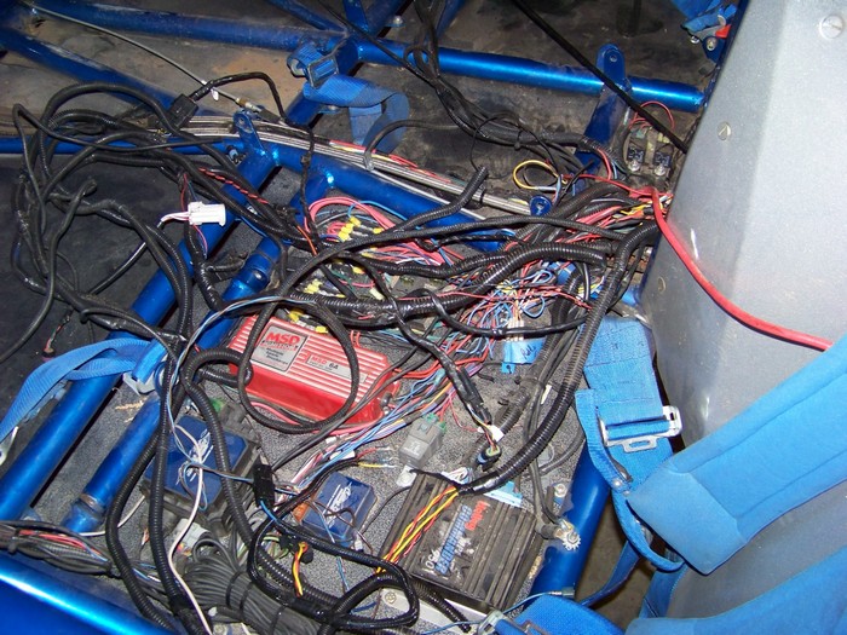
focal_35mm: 36
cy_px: 318
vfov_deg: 39.7
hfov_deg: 51.4
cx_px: 424
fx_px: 881
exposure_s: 1/30
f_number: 2.8
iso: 200
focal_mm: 5.85
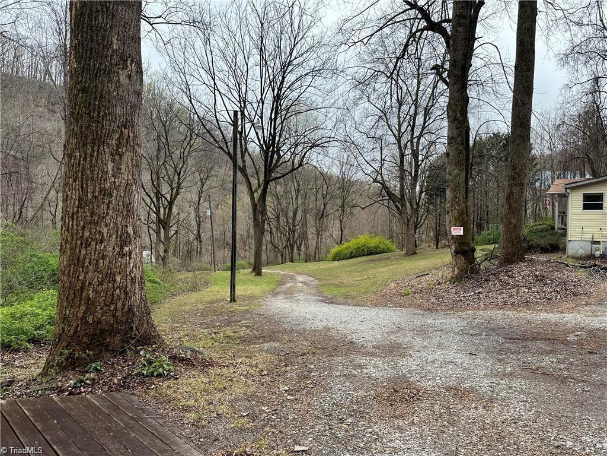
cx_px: 304
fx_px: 421
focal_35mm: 24
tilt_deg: -3.3
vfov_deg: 56.8
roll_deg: -1.3
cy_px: 228
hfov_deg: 71.6
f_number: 1.78
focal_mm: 6.86
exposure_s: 1/1517
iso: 80
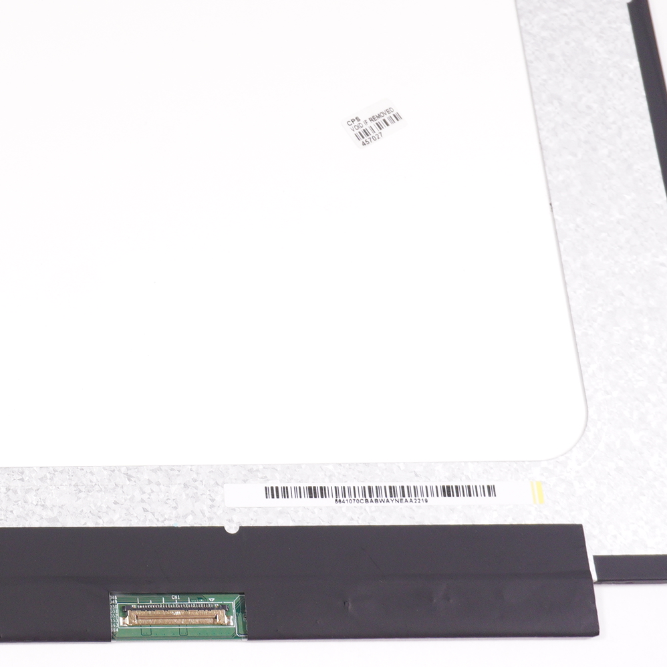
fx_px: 1924
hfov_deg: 18.5
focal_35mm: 88
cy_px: 213
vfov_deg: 19.6
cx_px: -154
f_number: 5.6
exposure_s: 1/100
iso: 500
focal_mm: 23
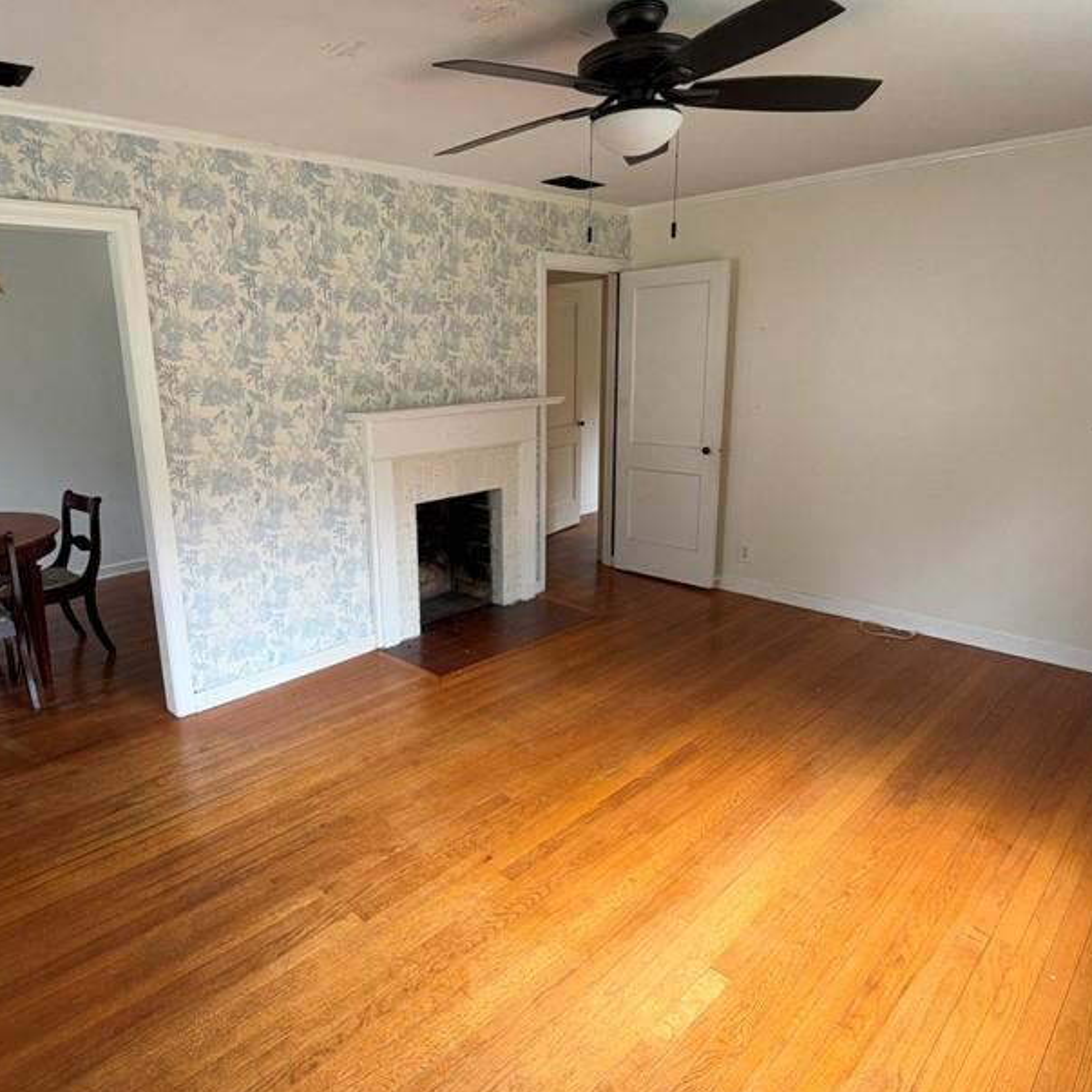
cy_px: 534
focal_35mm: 21
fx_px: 749
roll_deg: +1.7
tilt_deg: -13.4
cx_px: 449
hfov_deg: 71.6
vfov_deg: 72.1
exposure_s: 1/121
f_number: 2.2
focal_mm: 2.22
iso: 125
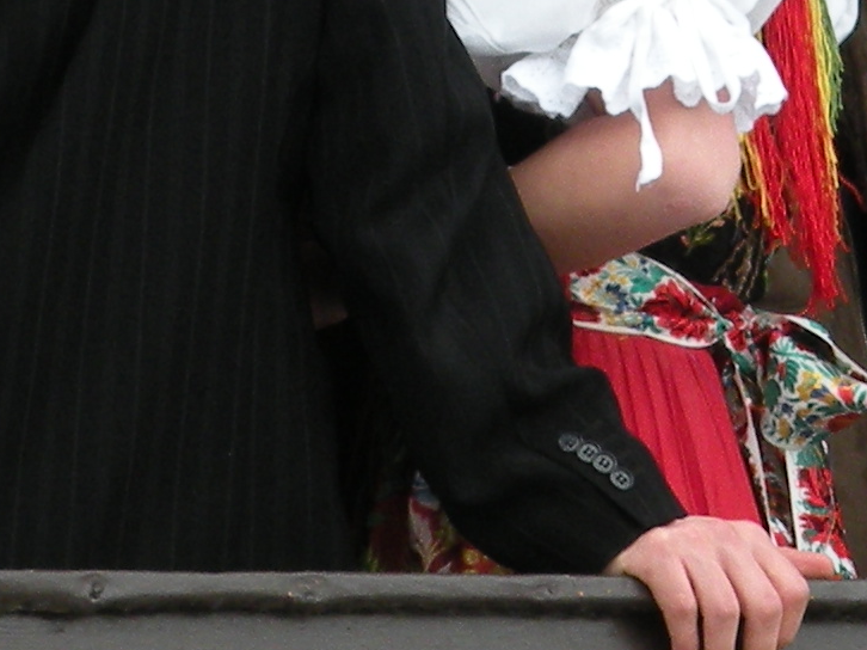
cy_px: -489
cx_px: 1152
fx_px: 9564
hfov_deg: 5.2
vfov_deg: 3.9
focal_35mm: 382
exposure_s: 1/63.3
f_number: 4
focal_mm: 13.4
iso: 92
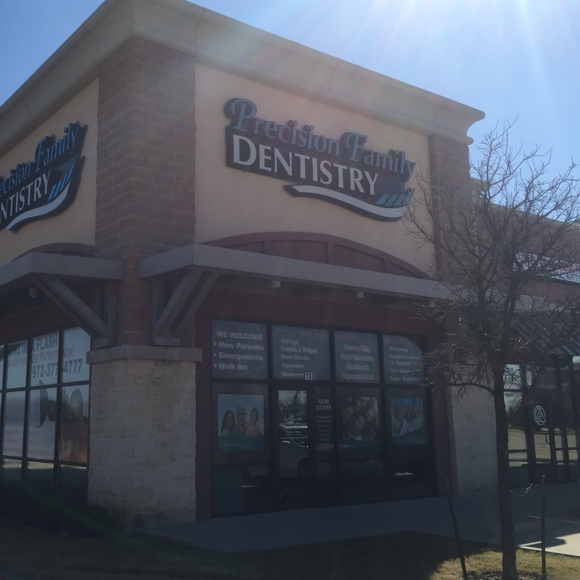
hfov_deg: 44.2
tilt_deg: +10.5
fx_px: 701
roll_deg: +0.4
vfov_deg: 44.9
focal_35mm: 37
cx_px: 191
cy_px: 281
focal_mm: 4.15
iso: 32
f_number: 2.2
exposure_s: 1/2825
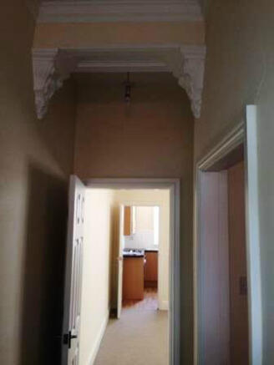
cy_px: 182
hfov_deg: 43.0
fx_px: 348
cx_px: 137
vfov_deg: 55.3
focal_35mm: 33
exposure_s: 1/30
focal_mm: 4.12
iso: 50
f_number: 2.4
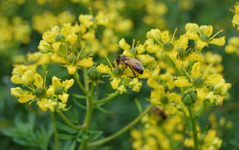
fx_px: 550
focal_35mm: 85
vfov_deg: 15.4
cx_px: 120
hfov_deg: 24.5
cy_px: 73
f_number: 7.1
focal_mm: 55
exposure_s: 1/200
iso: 200
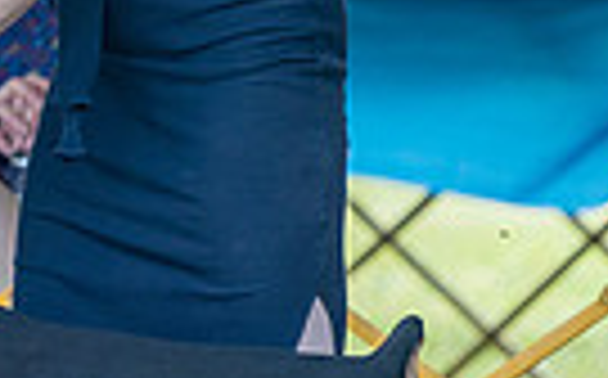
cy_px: -94
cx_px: -134
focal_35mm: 1202
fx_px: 19892
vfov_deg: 1.1
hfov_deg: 1.8
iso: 250
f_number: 3.2
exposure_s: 1/500
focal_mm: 200
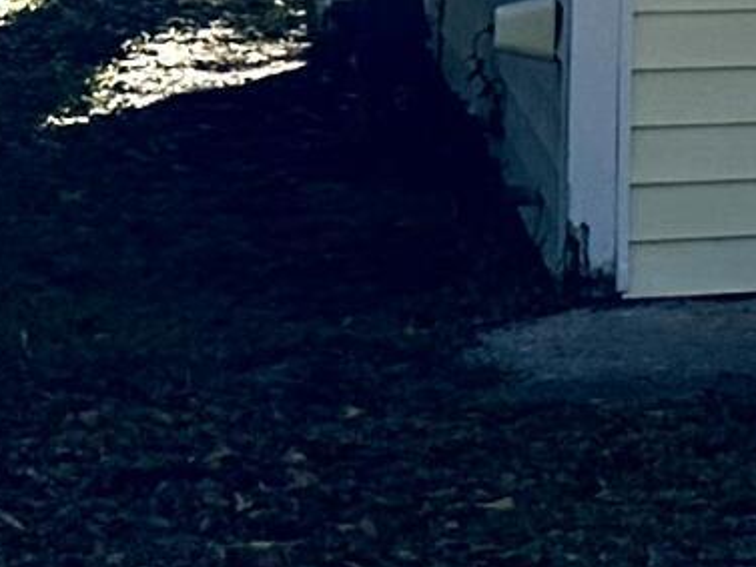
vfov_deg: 7.7
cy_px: -248
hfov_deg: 8.0
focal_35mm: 191
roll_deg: -2.5
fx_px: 4173
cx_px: 2673
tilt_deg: -0.4
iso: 80
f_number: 1.78
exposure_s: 1/4184
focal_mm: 6.86
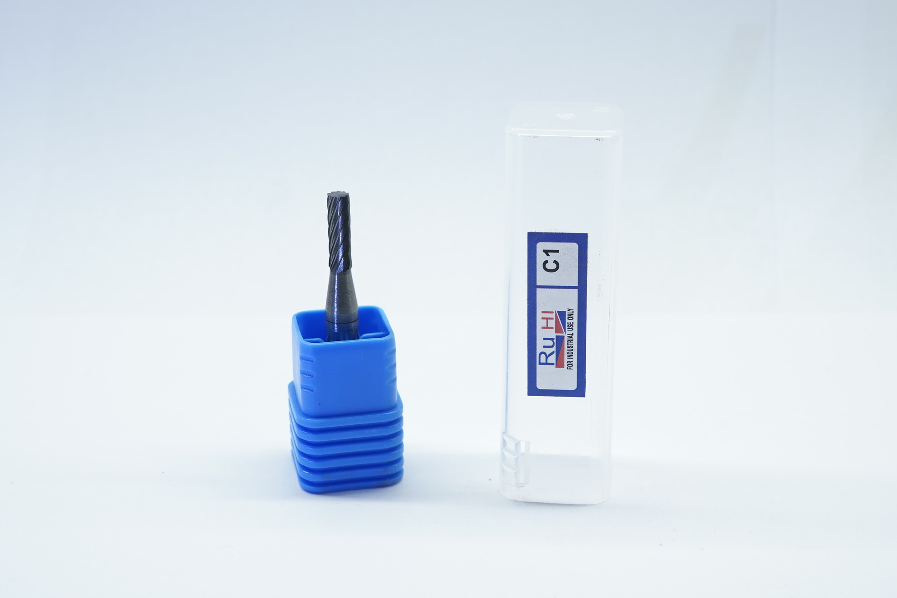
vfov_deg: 23.4
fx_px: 1445
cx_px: 448
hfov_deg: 34.5
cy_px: 299
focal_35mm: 58
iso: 800
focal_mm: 39
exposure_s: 1/25
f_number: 9
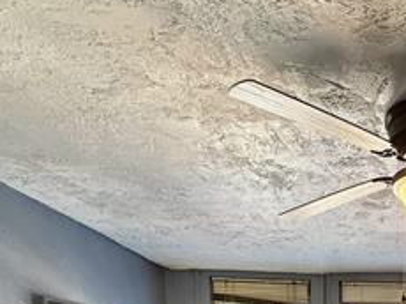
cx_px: 424
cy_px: 414
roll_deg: -0.1
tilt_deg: -2.9
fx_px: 457
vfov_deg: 28.6
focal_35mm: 39
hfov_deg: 40.6
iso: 640
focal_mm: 2.22
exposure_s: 1/60
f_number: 2.2
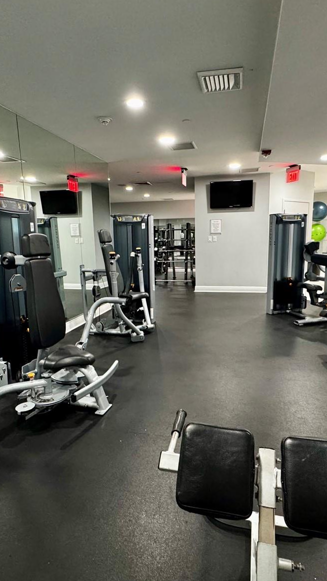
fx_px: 324
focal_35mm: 21
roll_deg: +1.2
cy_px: 296
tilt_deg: -10.9
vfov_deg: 83.8
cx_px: 180
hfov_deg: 53.5
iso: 500
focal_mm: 2.22
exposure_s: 1/60
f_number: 2.2
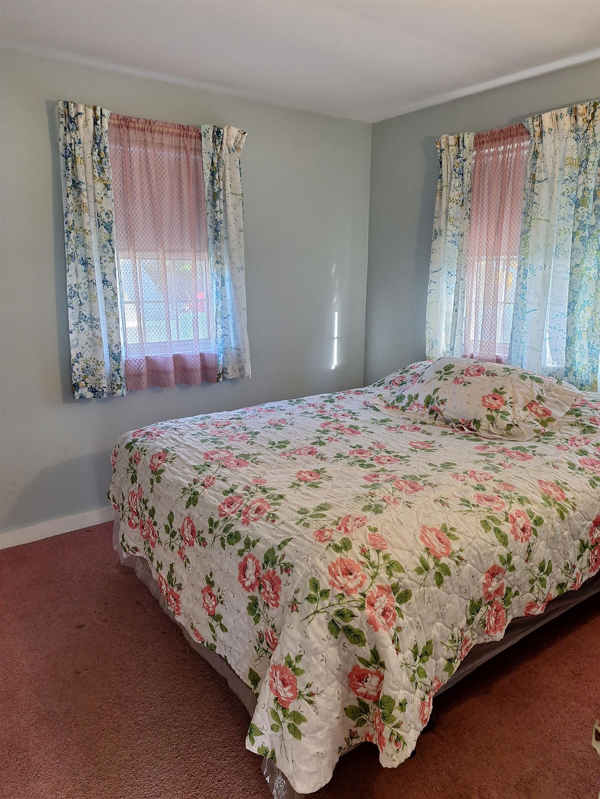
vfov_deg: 73.9
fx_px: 532
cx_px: 300
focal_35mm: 23
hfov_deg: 58.9
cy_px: 400
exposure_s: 1/40
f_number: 1.8
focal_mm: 5.54
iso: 100
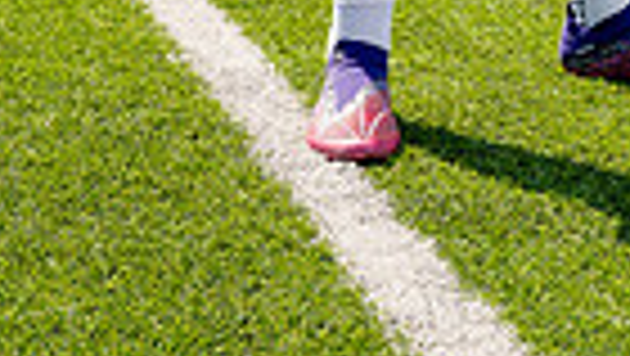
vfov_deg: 8.0
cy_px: -545
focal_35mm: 138
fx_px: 2307
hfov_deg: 15.4
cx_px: 536
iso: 320
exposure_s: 1/250
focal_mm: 41
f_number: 11
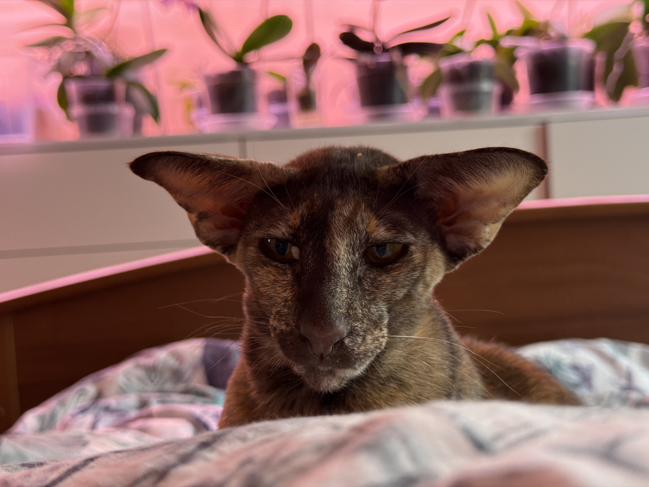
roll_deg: +3.2
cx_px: 324
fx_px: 900
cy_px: 244
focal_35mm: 48
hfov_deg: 39.7
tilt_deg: -2.7
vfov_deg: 30.3
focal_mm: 6.76
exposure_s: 1/60
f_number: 1.78
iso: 200
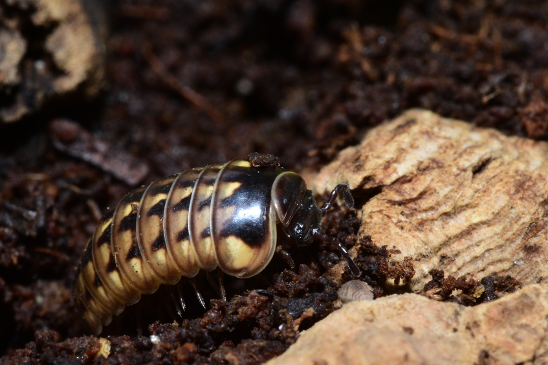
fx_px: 2717
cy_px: 189
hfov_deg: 11.5
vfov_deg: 7.7
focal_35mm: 179
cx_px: 282
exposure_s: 1/160
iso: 800
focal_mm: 105
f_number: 40
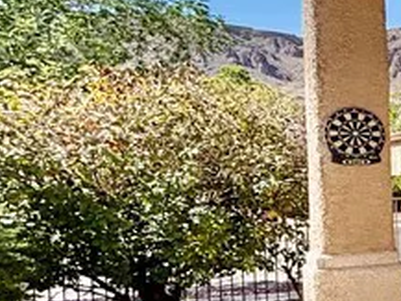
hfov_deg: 16.2
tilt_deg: -1.5
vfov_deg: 22.2
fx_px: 765
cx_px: 913
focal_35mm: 66
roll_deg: +1.0
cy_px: 196
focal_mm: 2.22
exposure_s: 1/928
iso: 64
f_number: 2.2
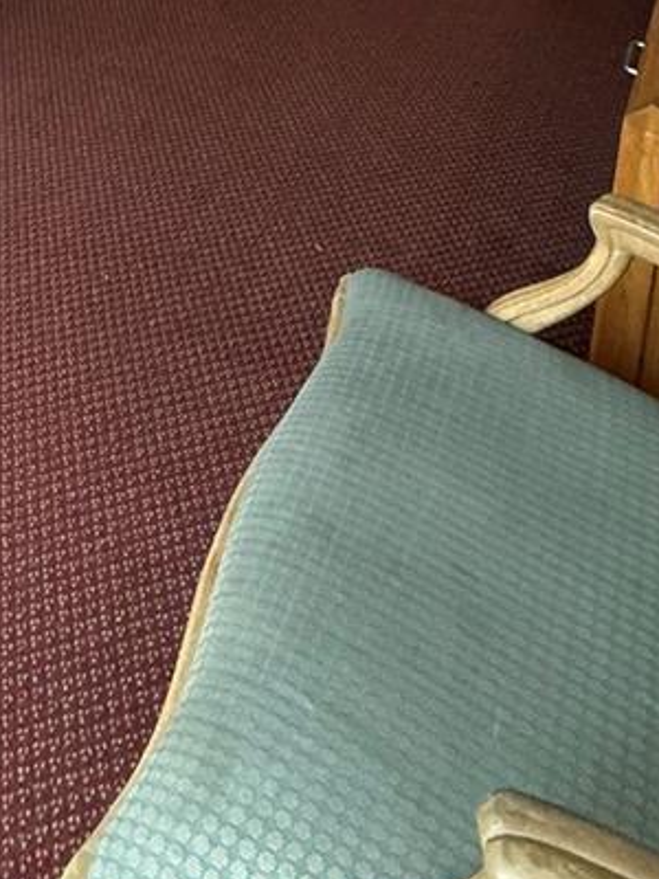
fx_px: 1066
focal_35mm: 42
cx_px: -88
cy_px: -341
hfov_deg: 30.3
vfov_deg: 31.1
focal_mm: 2.22
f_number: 2.2
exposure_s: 1/60
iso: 320
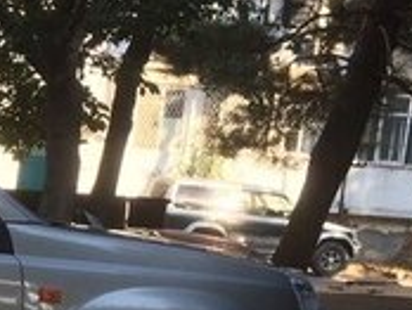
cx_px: -251
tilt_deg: -8.7
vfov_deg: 13.4
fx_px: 1311
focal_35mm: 110
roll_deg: -5.4
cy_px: 273
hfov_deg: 16.0
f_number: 2.2
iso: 32
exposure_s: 1/436
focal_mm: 4.15
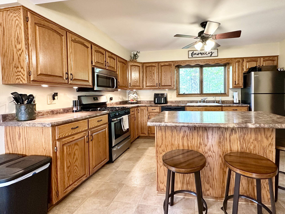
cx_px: 167
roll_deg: +0.4
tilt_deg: -1.1
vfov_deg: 74.6
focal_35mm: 17
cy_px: 98
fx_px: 140
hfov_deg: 90.2
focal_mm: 2.22
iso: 500
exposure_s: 1/60
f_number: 2.2
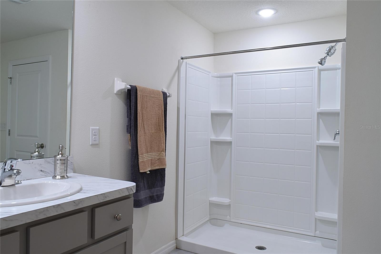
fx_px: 286
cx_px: 190
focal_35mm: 27
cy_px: 127
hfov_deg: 67.4
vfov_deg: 47.9
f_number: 11
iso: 200
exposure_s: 1/5
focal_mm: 18
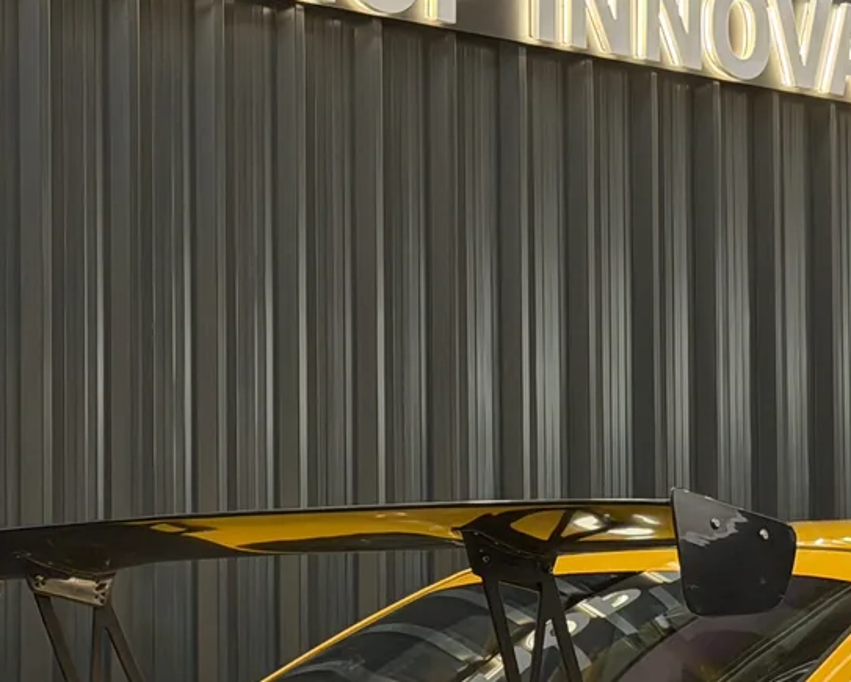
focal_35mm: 138
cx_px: 555
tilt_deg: +5.9
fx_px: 3478
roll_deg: -0.7
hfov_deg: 13.9
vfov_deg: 11.2
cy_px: 505
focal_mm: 6.76
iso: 80
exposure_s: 1/100
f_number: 1.78
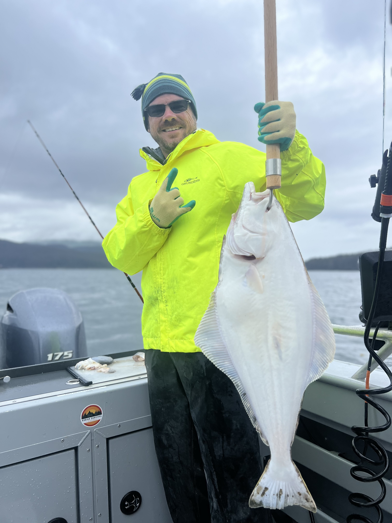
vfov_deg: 67.3
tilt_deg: +2.1
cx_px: 196
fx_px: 393
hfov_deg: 53.1
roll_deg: +0.2
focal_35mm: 26
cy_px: 262
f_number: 1.5
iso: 50
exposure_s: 1/1449
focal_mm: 5.7
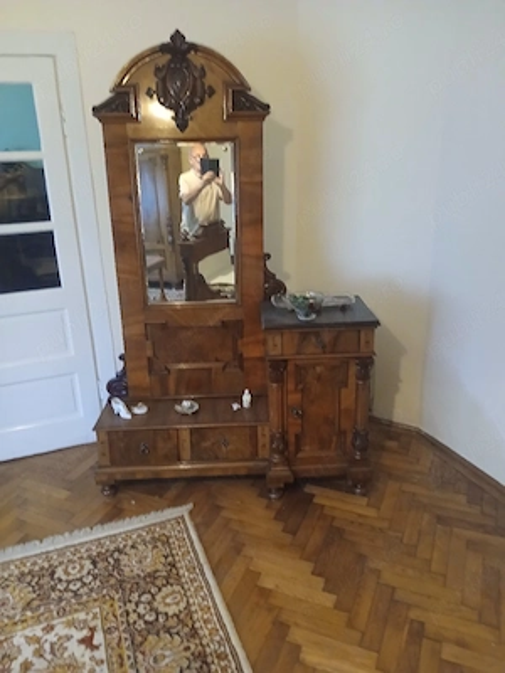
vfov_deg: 67.3
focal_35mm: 26
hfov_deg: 53.1
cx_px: 252
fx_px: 506
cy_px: 336
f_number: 1.8
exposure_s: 1/20
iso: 800
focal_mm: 3.98
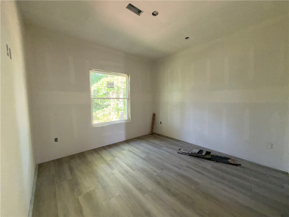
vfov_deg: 85.7
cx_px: 144
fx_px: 117
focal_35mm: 14
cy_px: 108
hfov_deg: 102.1
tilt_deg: -4.8
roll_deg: +1.1
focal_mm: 2.22
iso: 320
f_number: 2.2
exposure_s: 1/60
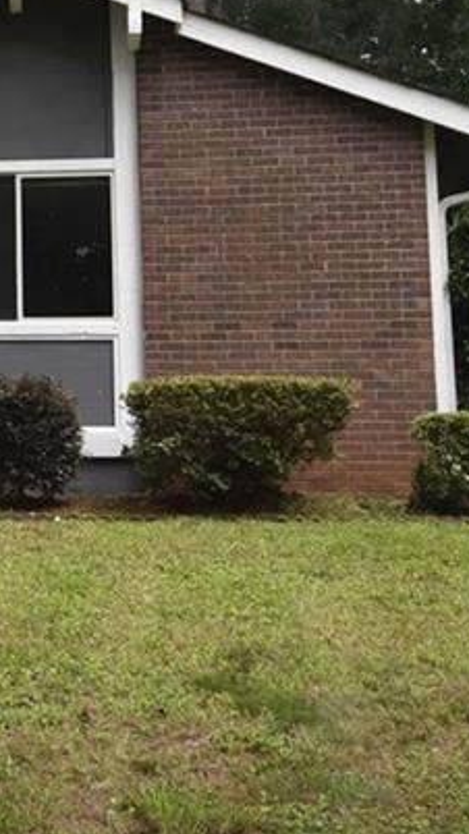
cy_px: 219
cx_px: -303
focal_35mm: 80
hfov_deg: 13.9
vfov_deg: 26.2
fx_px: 1769
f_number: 5.6
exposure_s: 1/250
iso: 250
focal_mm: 20
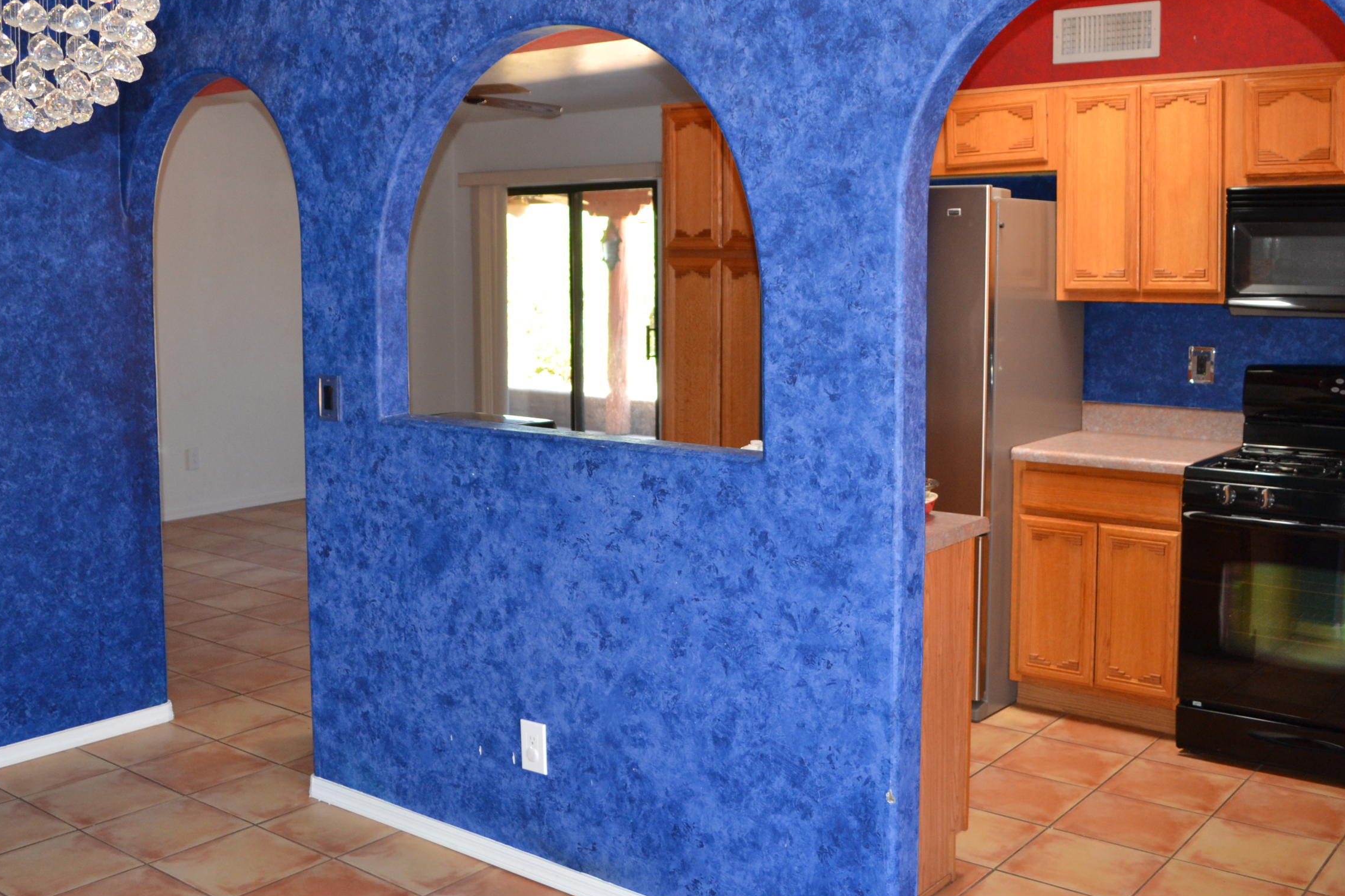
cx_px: 645
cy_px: 324
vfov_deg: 36.6
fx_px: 1345
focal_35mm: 36
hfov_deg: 53.1
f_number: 3.5
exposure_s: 1/60
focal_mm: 18
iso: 500
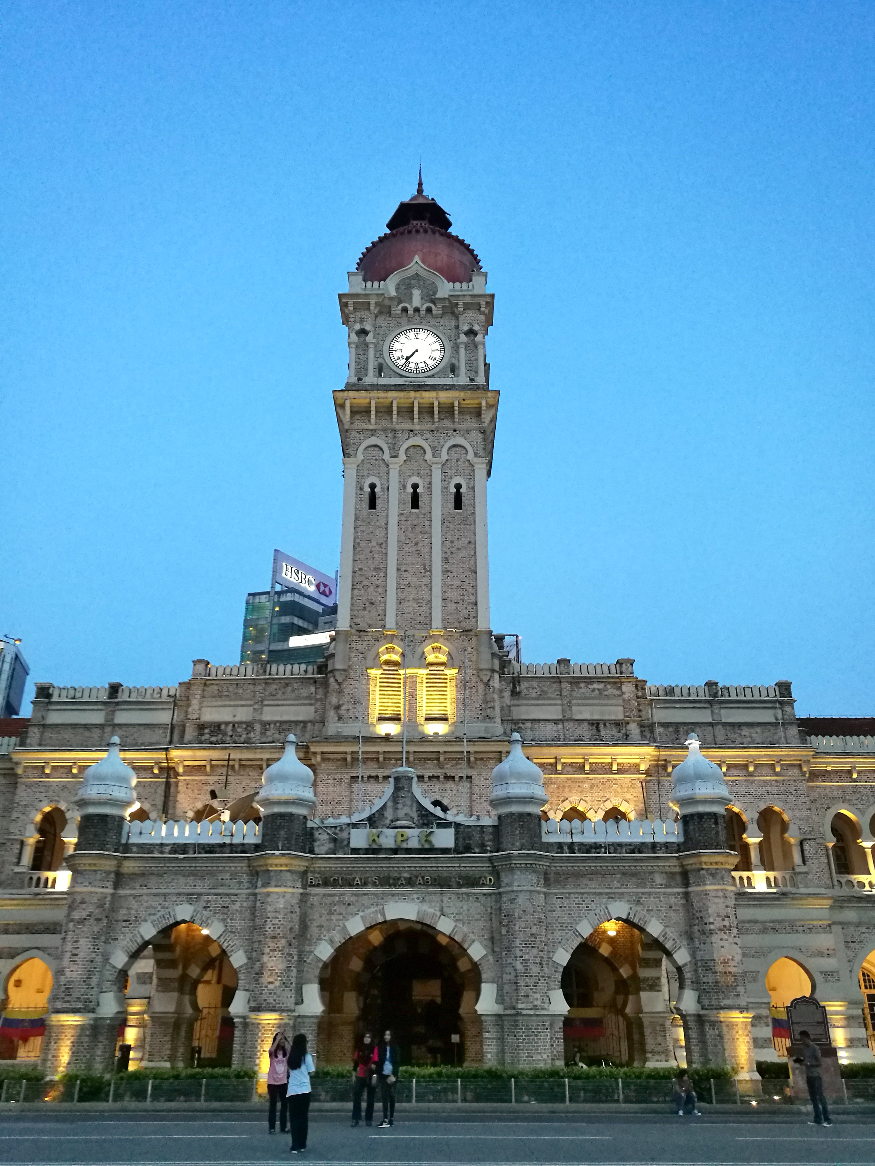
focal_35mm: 27
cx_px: 438
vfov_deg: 65.3
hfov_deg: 51.4
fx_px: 910
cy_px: 583
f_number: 2.2
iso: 500
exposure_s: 1/25
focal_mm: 4.5
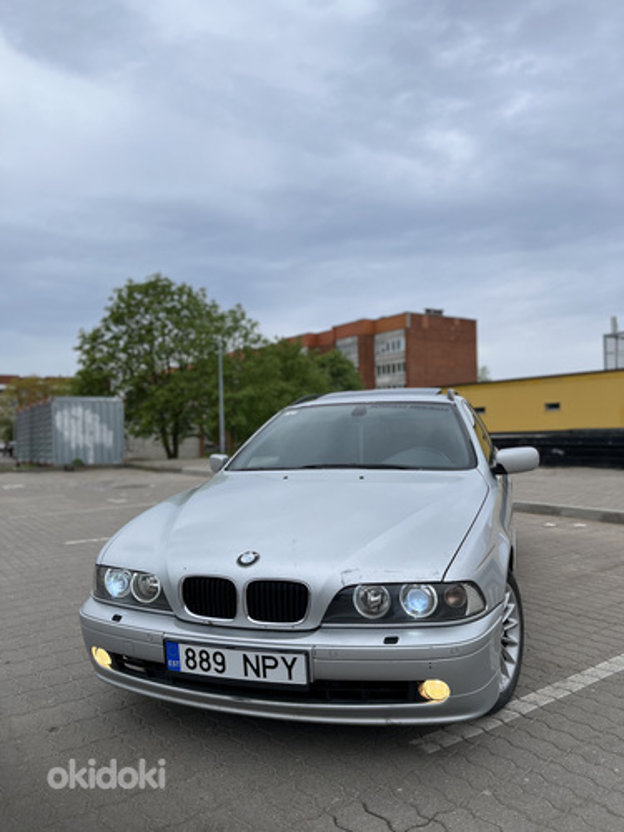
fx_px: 625
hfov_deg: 53.1
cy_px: 416
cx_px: 312
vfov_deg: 67.3
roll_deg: +0.9
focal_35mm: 26
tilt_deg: +1.4
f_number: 1.6
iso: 50
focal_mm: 5.1
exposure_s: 1/983
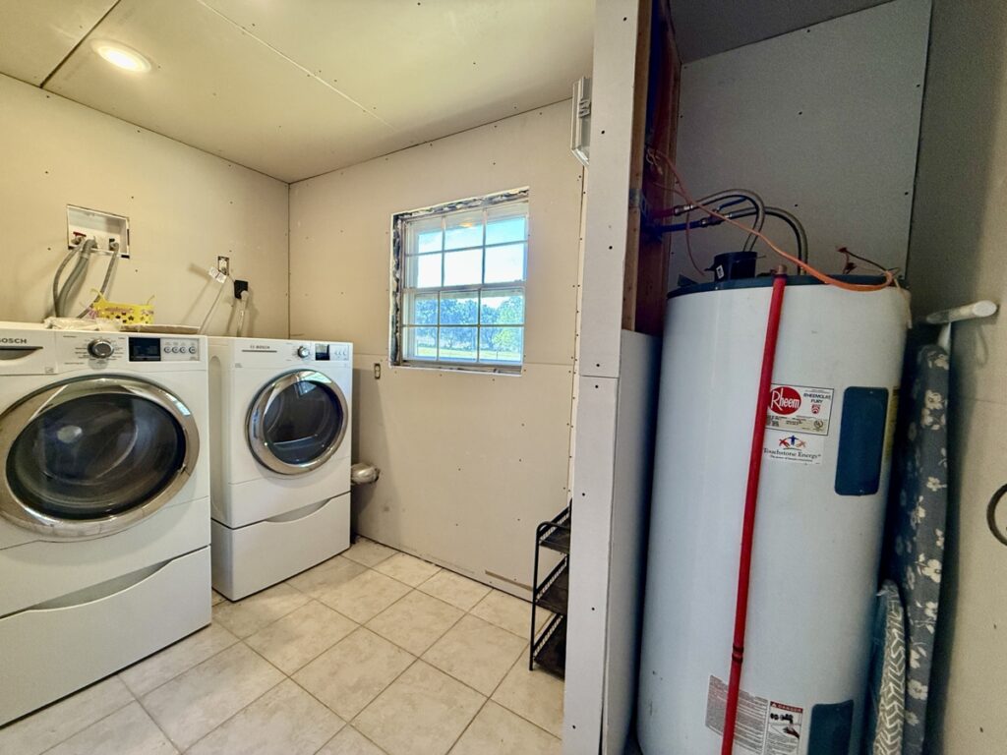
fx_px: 407
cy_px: 378
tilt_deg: -3.1
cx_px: 504
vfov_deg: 85.7
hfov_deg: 102.1
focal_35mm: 14
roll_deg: -1.4
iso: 250
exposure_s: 1/120
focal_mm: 2.22
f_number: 2.2
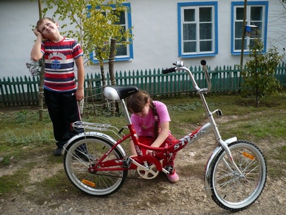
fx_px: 306
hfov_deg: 50.1
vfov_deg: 38.7
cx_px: 143
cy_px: 108
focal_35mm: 37
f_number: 2.8
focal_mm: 6.1
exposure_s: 1/500
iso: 100
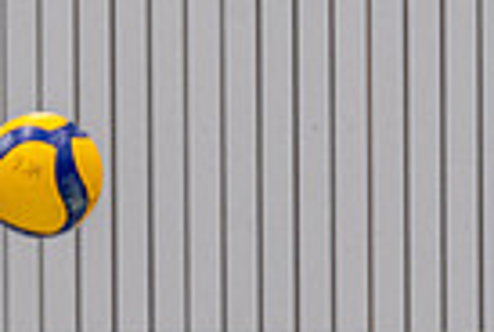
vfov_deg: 1.2
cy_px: 662
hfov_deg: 1.7
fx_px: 16406
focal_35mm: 1193
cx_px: 68
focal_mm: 200
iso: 2000
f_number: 3.5
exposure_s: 1/1250
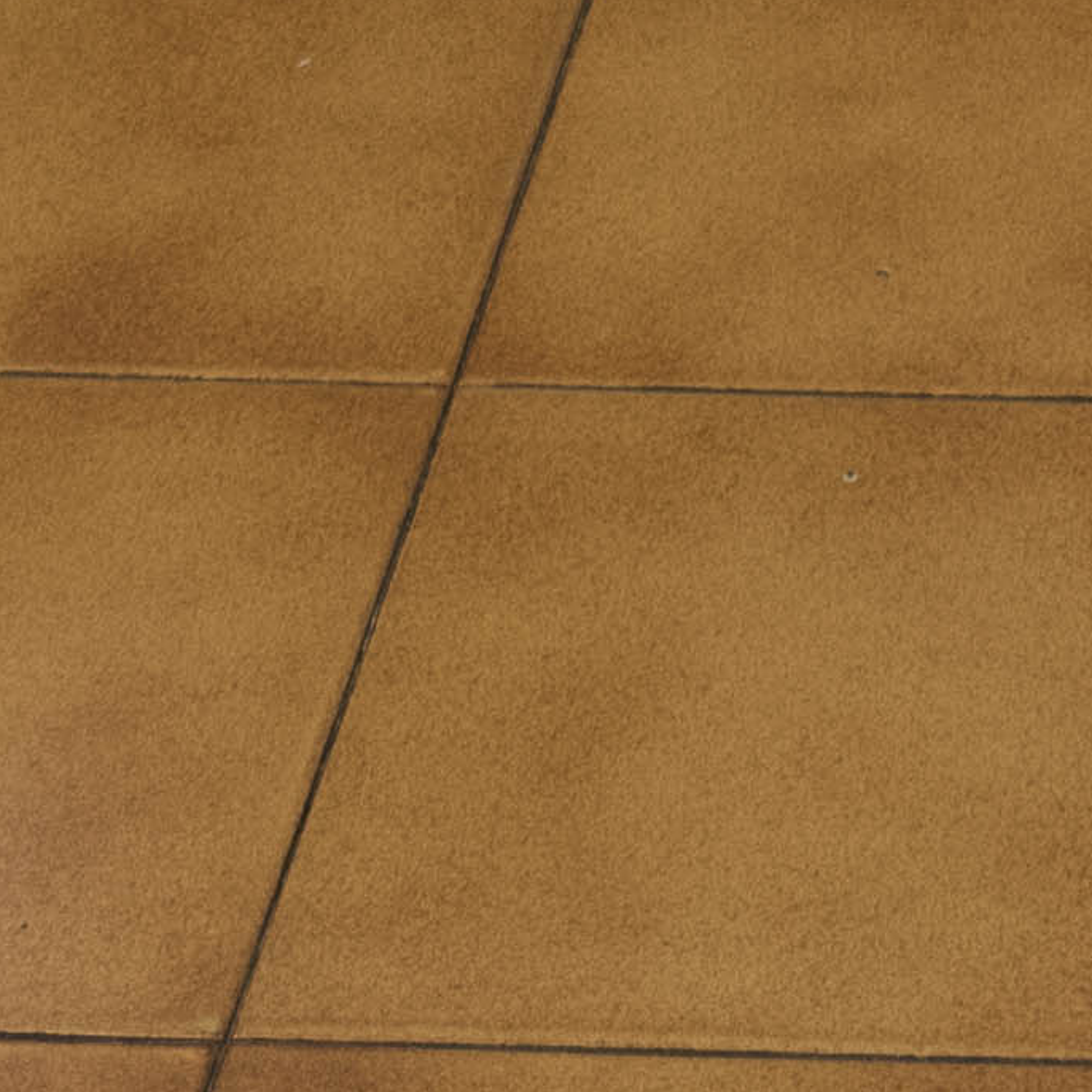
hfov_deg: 7.8
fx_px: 7816
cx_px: 1714
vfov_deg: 5.8
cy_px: -4199
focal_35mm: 219
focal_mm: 24
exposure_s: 1/8
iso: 400
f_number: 5.6
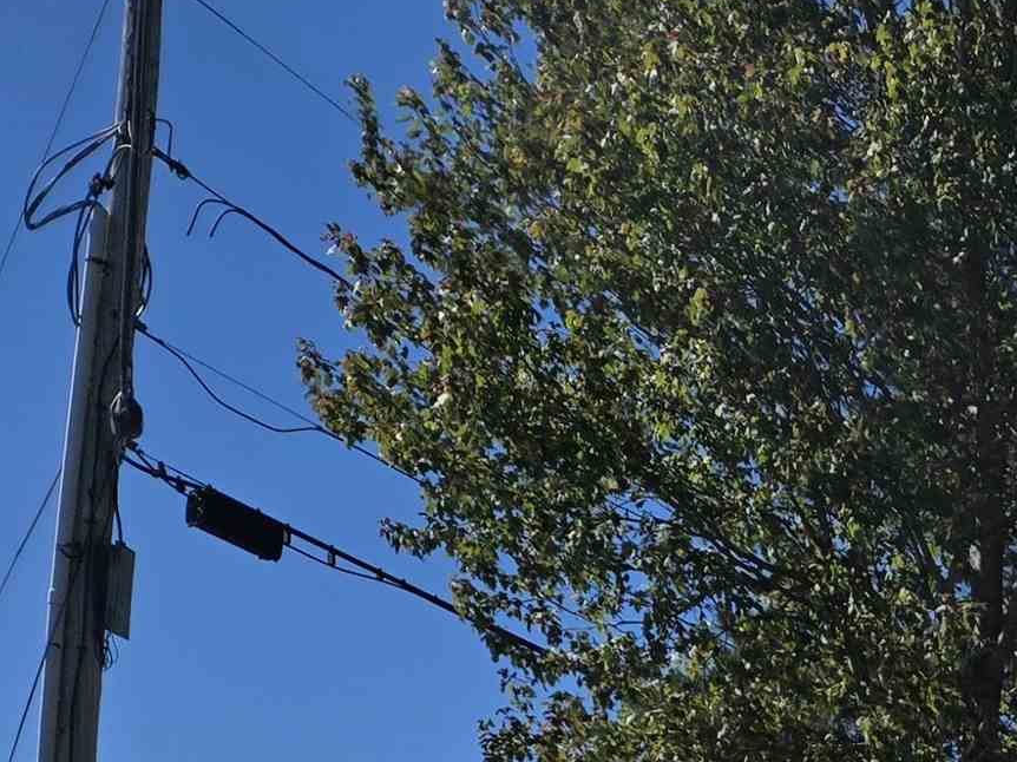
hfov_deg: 19.4
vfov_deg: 15.6
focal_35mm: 82
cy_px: 1328
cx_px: 1698
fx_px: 2408
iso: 25
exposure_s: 1/3493
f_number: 1.8
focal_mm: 5.4
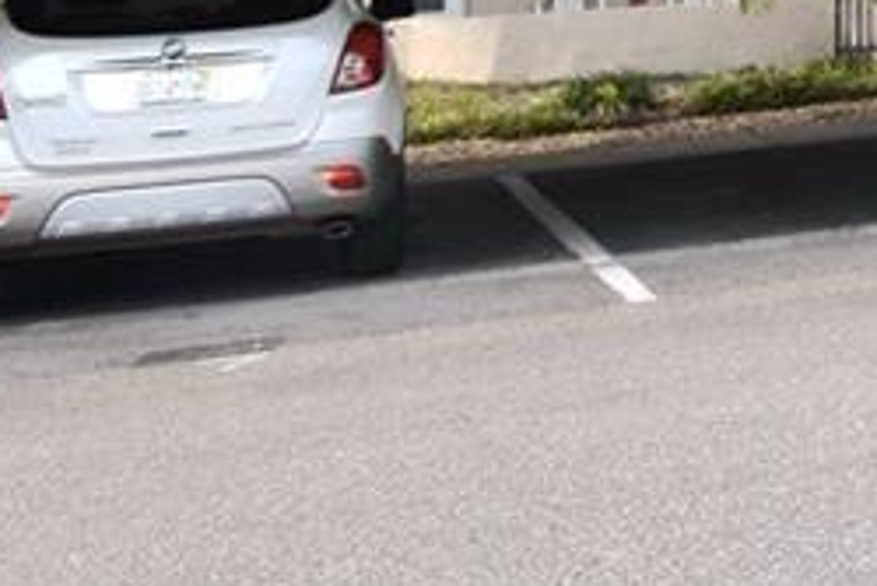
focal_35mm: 96
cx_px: 1919
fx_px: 2340
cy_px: -418
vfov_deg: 13.1
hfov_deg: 15.4
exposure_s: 1/200
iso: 100
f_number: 11
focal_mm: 10
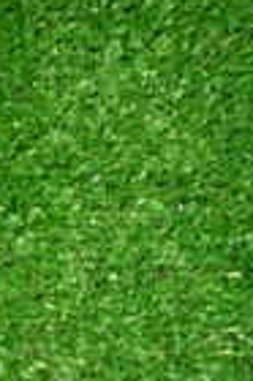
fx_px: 1416
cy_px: 468
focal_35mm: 134
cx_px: -522
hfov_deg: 8.5
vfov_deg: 14.8
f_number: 2.3
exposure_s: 1/15
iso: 800
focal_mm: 5.4
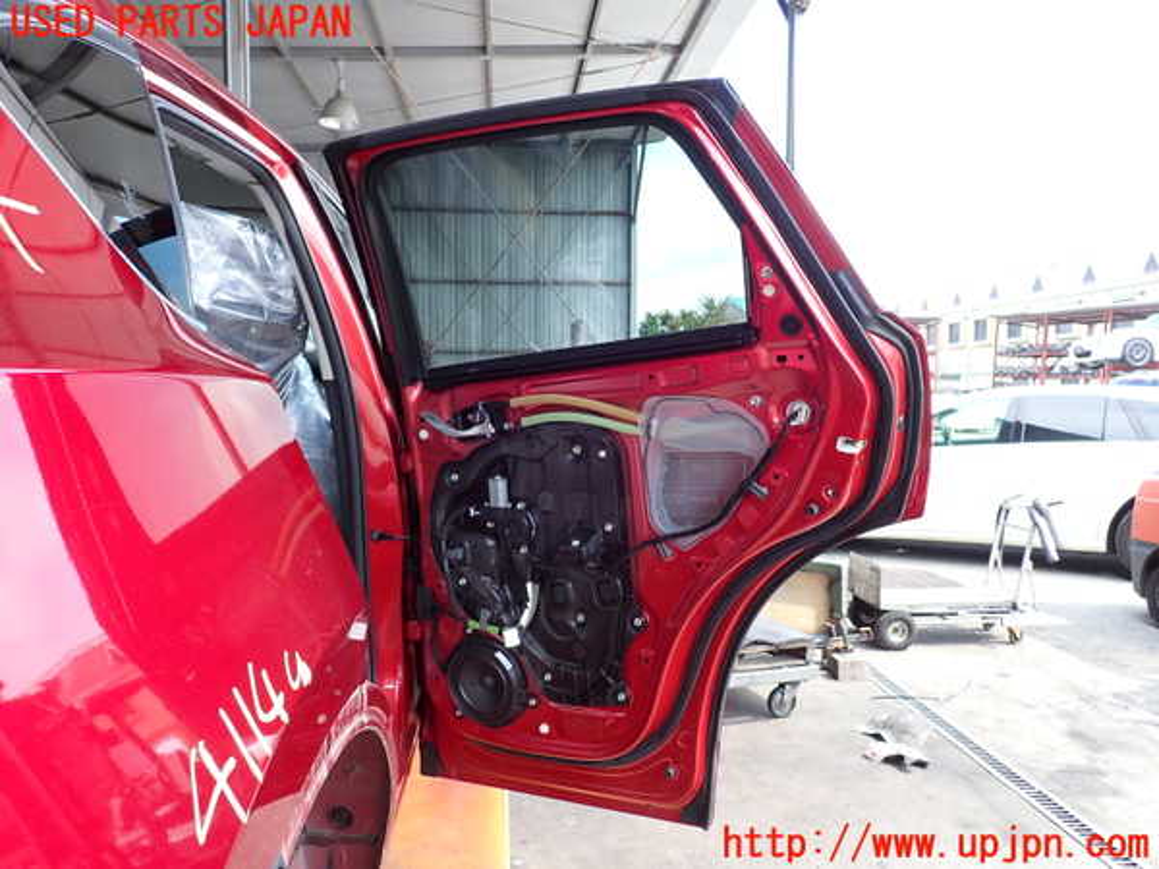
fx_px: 837
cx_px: 580
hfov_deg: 69.4
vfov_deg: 54.9
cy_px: 434
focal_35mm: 25
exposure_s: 1/125
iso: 100
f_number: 2.8
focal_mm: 4.5
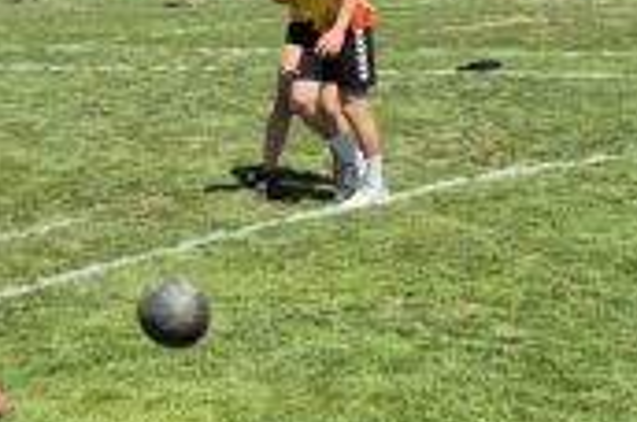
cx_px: 222
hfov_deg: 19.1
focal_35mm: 107
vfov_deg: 12.7
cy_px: 178
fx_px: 1890
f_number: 1.8
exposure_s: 1/2168
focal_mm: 5.4
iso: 25
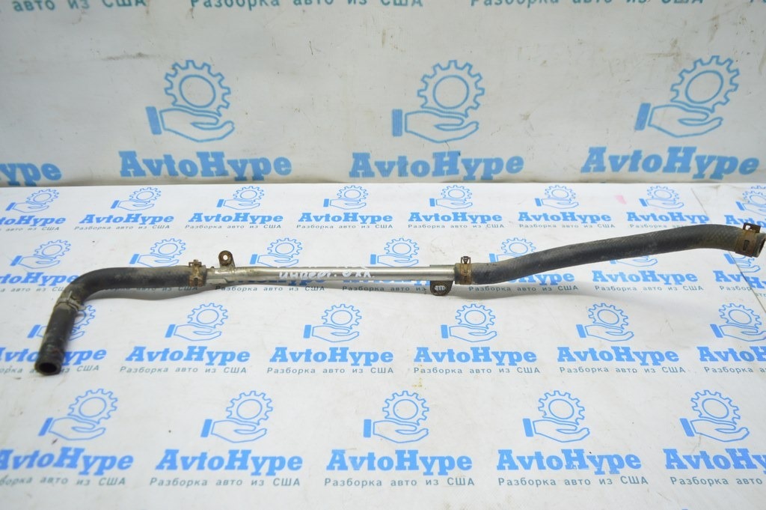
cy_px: 255
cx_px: 383
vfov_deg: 47.9
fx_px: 574
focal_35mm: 27
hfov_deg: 67.4
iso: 400
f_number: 3.5
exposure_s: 1/40
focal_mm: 18
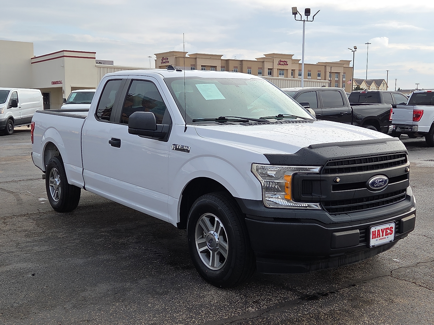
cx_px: 217
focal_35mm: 40
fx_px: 502
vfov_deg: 36.0
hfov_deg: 46.8
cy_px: 162
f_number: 1.8
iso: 77
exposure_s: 1/5000
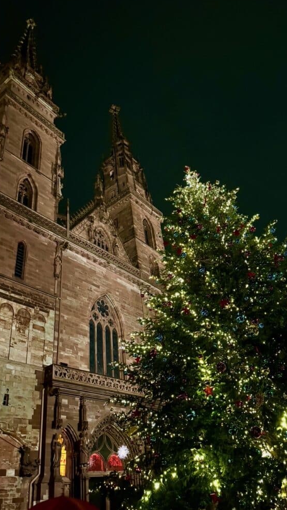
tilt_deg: +36.5
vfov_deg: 69.9
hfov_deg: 42.8
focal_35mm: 27
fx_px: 365
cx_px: 157
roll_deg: +9.5
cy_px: 256
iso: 1000
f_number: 1.78
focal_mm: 6.76
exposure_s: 1/25
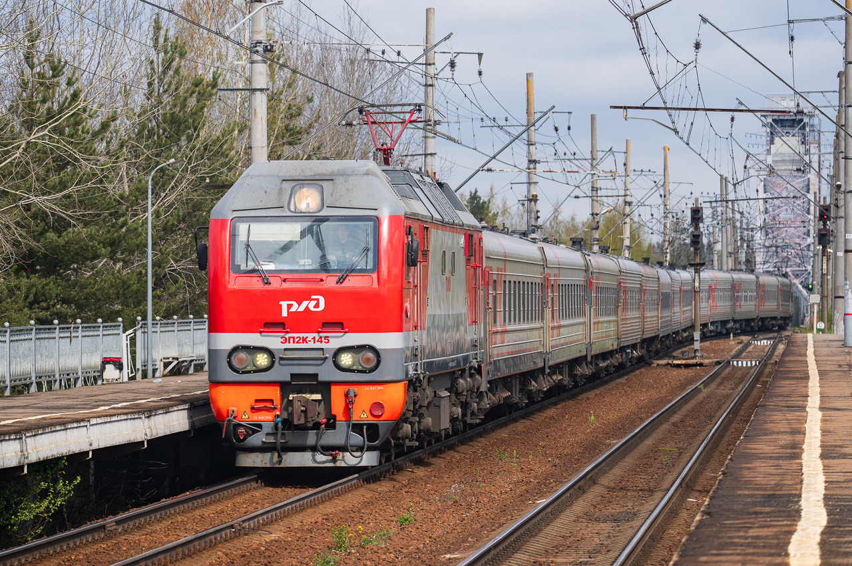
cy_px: 283
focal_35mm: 206
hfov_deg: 10.0
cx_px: 426
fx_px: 4864
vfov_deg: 6.7
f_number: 7.1
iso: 250
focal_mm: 205.7
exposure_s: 1/500
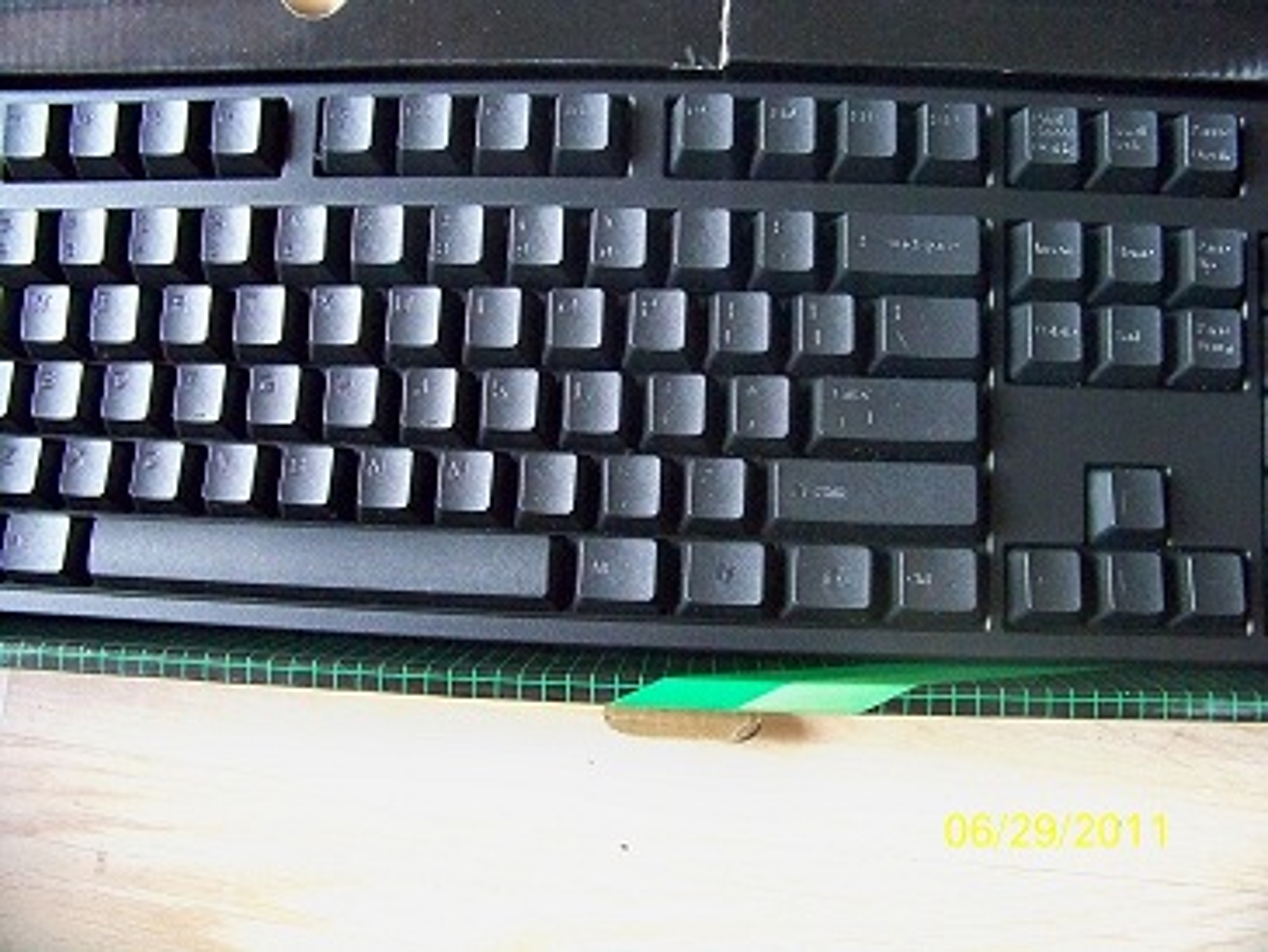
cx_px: 634
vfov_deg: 43.0
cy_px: 476
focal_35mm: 33
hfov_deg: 55.3
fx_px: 1209
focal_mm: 5.85
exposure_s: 1/30
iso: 1250
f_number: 2.8
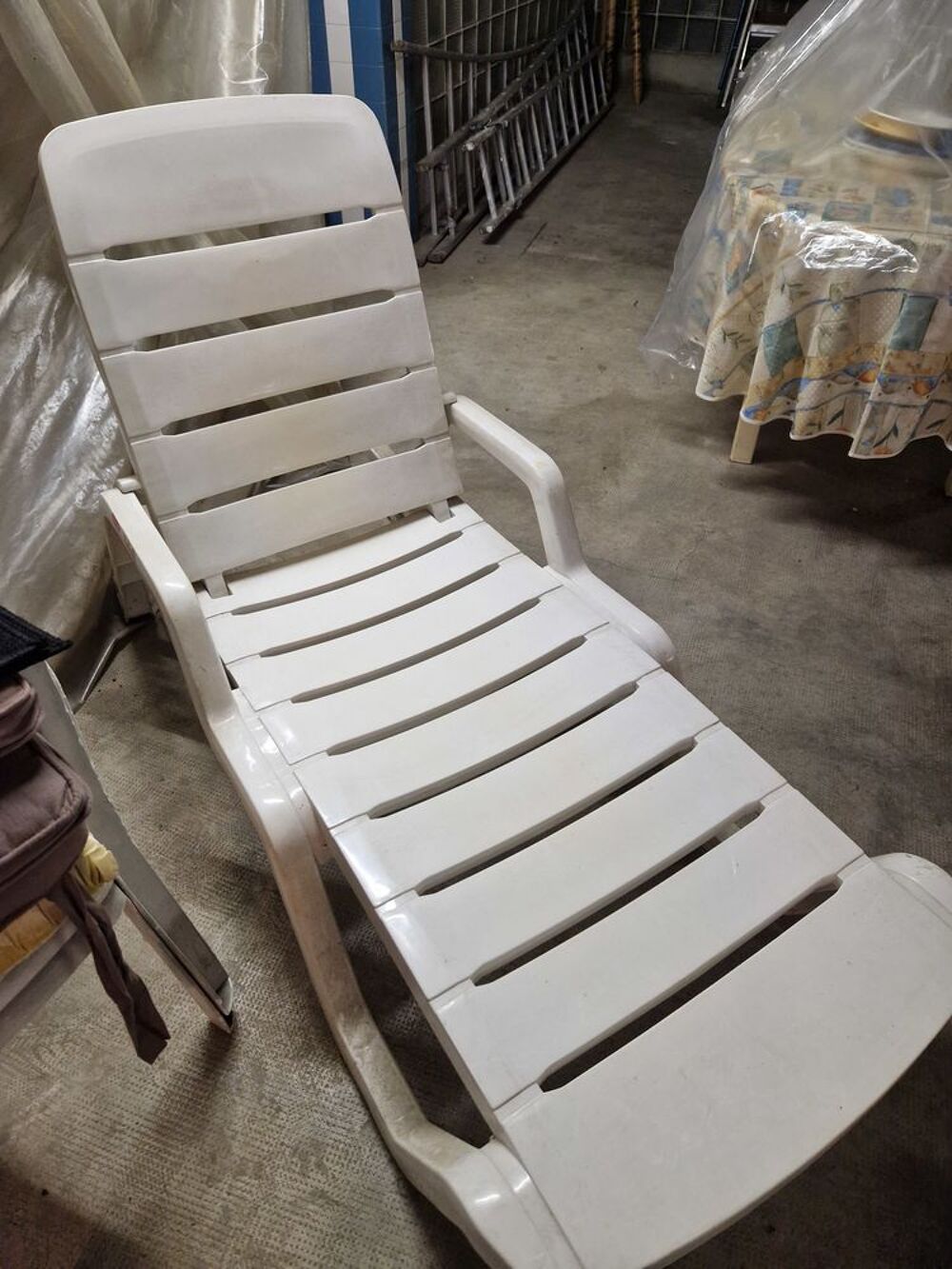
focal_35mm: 23
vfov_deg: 73.9
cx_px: 476
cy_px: 634
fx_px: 843
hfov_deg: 58.9
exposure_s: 1/100
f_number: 1.8
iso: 640
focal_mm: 5.4
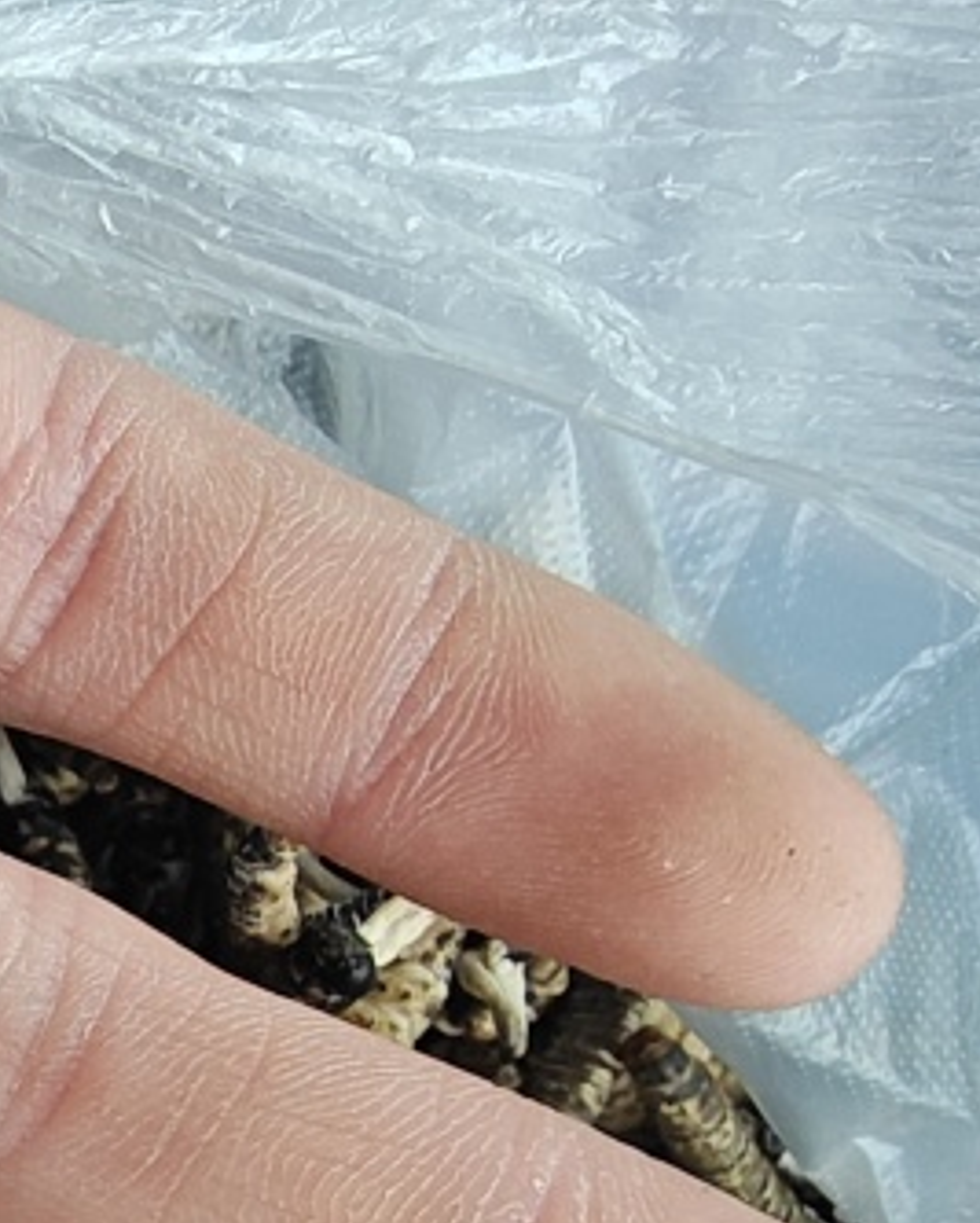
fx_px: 2933
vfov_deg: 23.0
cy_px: 1067
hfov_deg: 17.3
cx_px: -455
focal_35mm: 81
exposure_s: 1/33.3
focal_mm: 2.32
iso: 280
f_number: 2
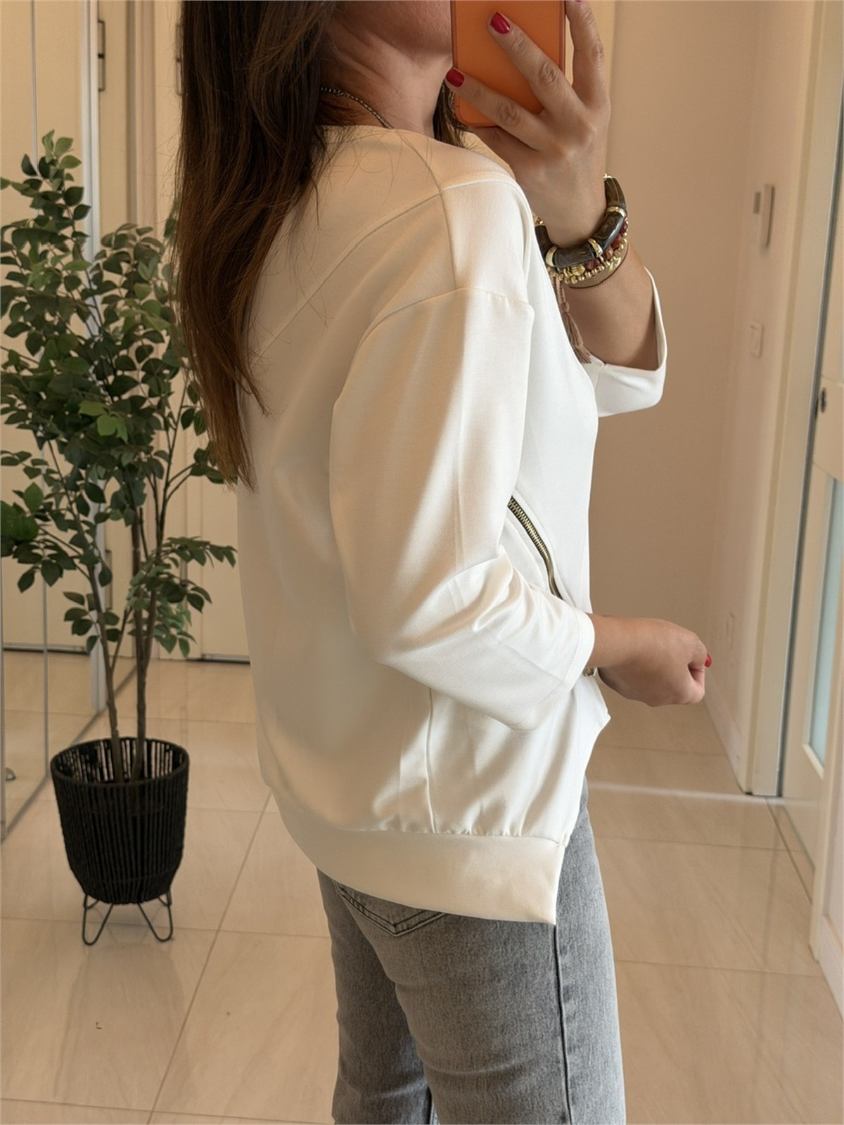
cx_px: 422
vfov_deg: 39.7
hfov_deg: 30.3
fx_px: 1560
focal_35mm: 48
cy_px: 562
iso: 100
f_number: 1.78
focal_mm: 6.76
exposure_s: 1/60
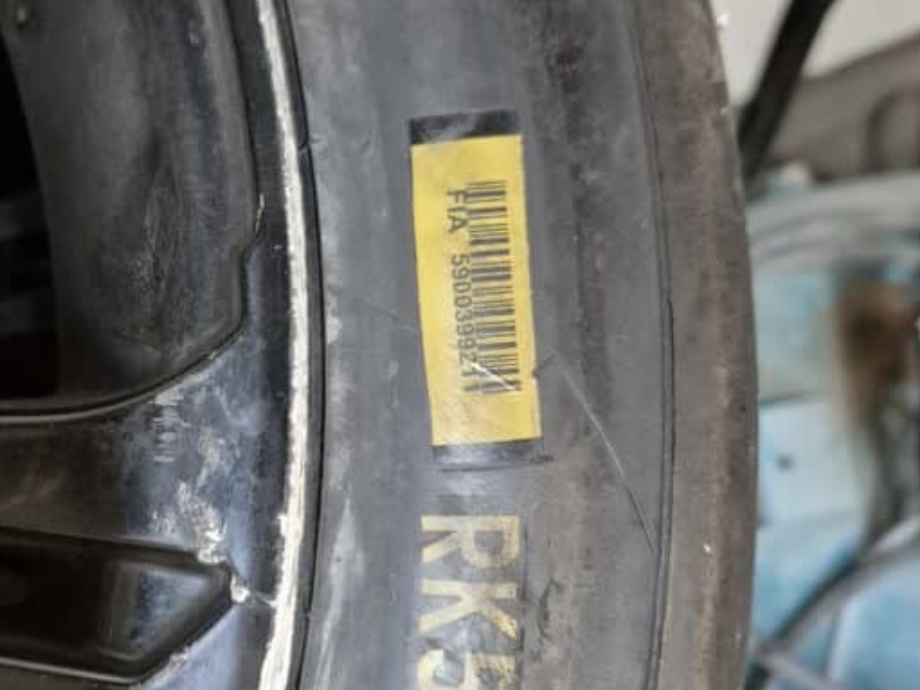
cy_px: 454
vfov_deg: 39.2
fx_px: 957
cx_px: 227
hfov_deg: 49.3
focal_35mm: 36
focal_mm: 5.4
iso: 2000
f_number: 1.8
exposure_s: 1/100
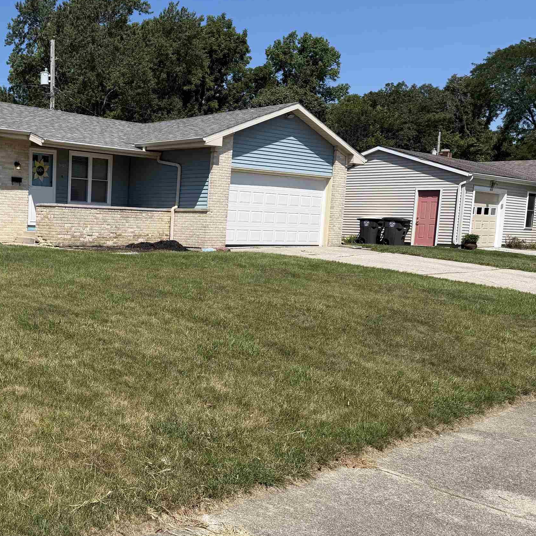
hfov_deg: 39.7
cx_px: 54
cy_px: 299
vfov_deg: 42.8
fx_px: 683
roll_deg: -2.6
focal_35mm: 39
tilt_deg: -6.9
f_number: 1.78
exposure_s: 1/5714
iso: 80
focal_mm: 6.76
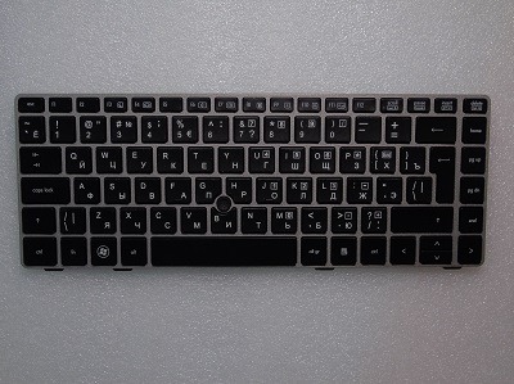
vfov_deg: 41.7
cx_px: 257
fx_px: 504
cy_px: 192
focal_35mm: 34
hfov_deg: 54.0
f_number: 5.3
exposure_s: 1/13
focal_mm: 6.1
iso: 100
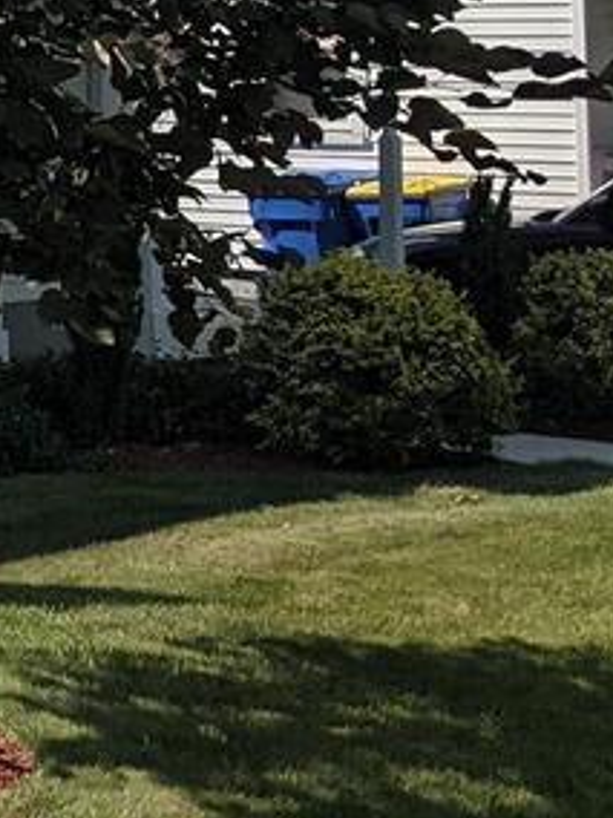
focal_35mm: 146
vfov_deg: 13.3
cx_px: -947
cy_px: -55
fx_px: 3447
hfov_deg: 9.0
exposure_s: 1/5882
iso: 64
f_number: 1.73
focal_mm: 4.38
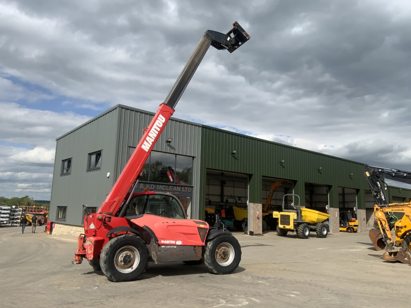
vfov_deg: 48.2
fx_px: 344
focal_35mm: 29
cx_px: 206
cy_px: 154
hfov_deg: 61.7
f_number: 1.8
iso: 20
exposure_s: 1/2538
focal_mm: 3
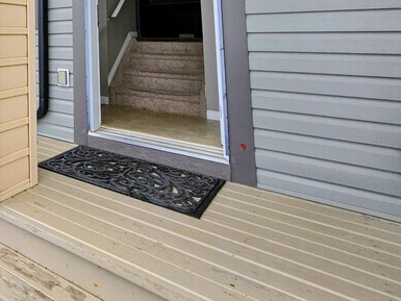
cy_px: 5
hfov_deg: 50.8
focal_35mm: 27
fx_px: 313
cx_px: -10
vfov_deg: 44.3
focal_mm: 2.2
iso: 50
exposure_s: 1/984
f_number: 2.2
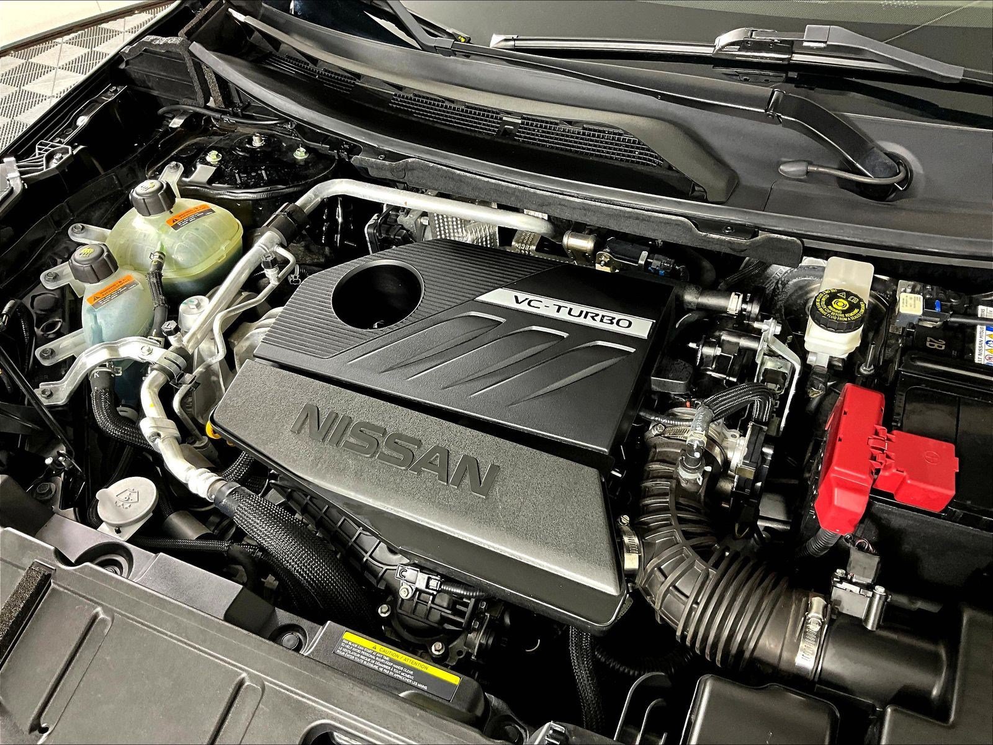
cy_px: 372
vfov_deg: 48.2
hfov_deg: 61.7
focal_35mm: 29
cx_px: 496
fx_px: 832
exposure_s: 1/60
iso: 160
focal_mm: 3
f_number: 1.8
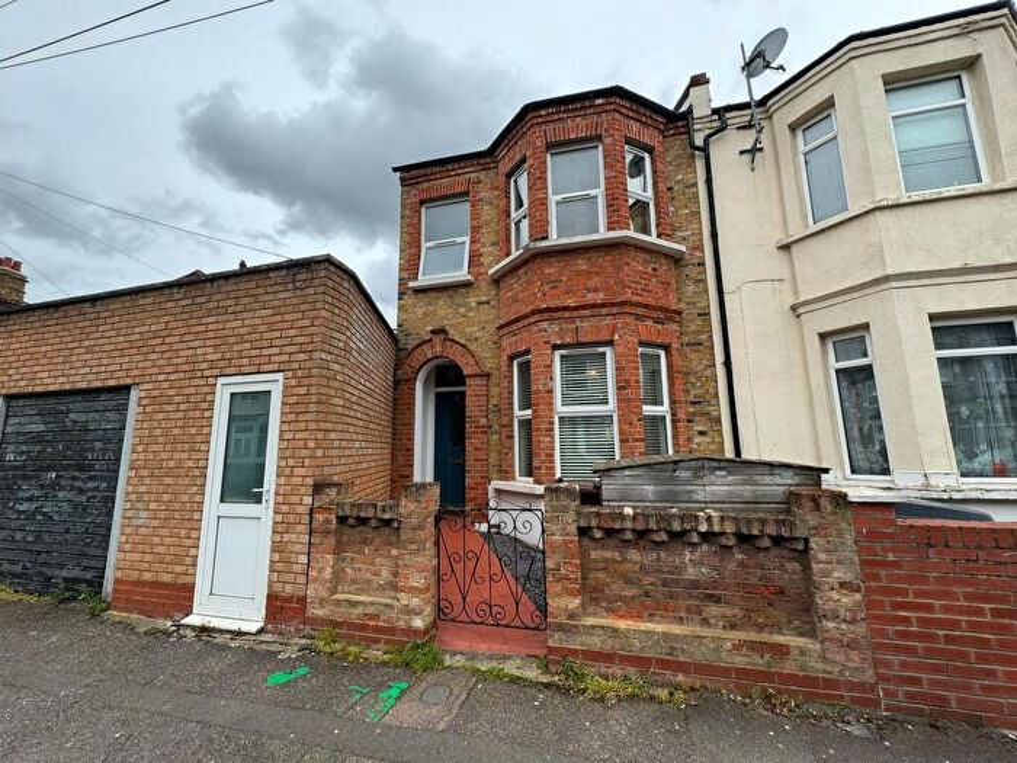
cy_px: 382
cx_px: 508
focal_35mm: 14
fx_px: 411
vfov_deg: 85.7
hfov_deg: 102.1
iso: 50
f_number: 2.2
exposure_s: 1/713
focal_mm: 2.22
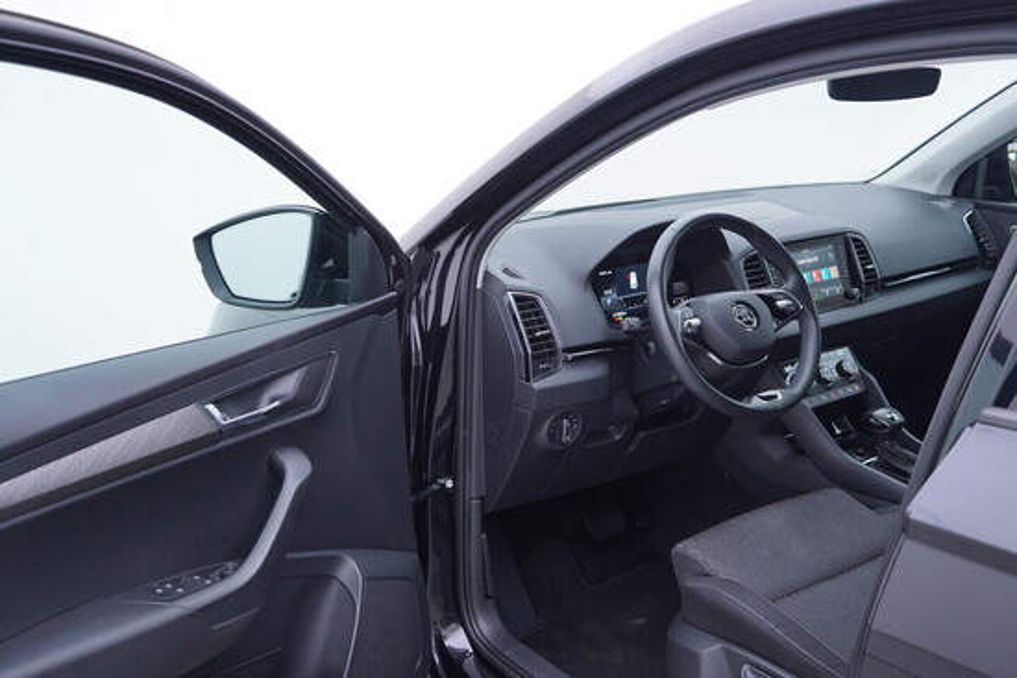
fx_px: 1017
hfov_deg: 53.1
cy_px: 339
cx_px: 508
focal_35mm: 36
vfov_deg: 36.9
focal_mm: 24
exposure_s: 1/50
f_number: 3.2
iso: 125
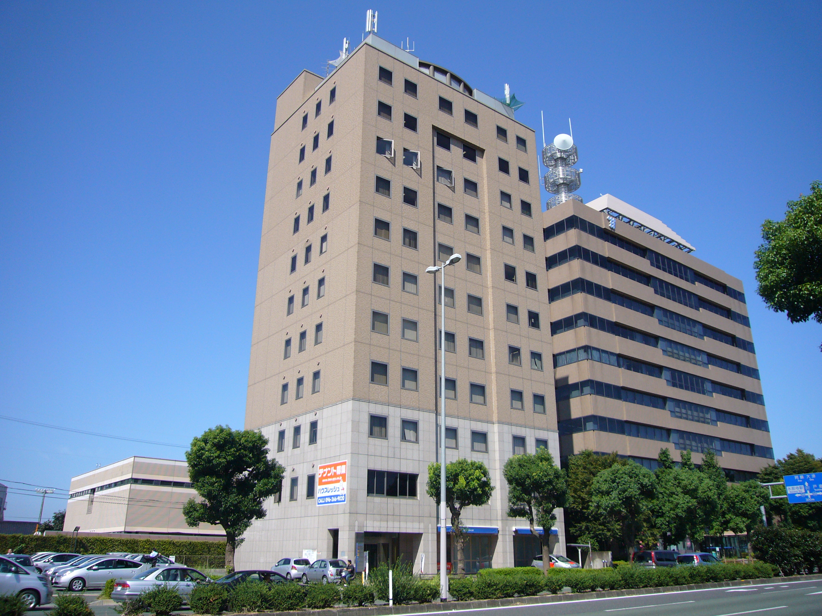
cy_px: 308
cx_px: 411
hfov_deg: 63.4
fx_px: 665
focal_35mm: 28
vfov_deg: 49.7
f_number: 5.6
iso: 80
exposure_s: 1/320
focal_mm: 4.6
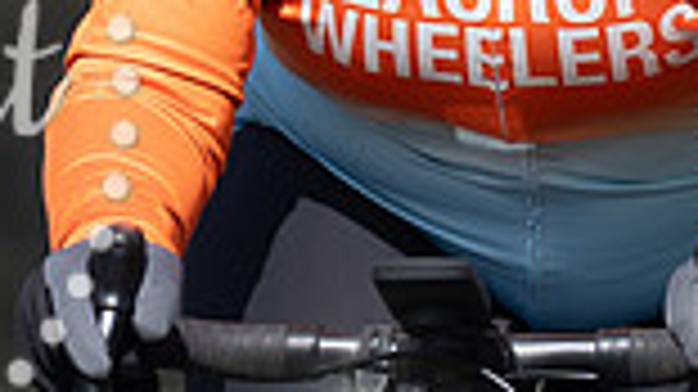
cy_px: -328
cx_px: 501
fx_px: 39513
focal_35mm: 2136
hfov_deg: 1.0
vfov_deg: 0.6
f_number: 4
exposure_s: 1/1000
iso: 125
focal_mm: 200
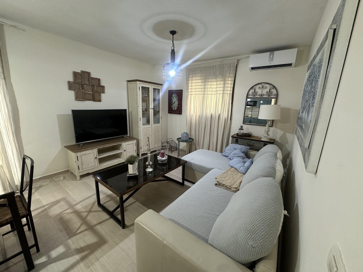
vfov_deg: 85.7
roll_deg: -2.3
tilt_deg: -12.3
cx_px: 182
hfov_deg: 102.1
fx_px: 147
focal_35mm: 14
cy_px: 136
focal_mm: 2.22
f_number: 2.2
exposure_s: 1/50
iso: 320
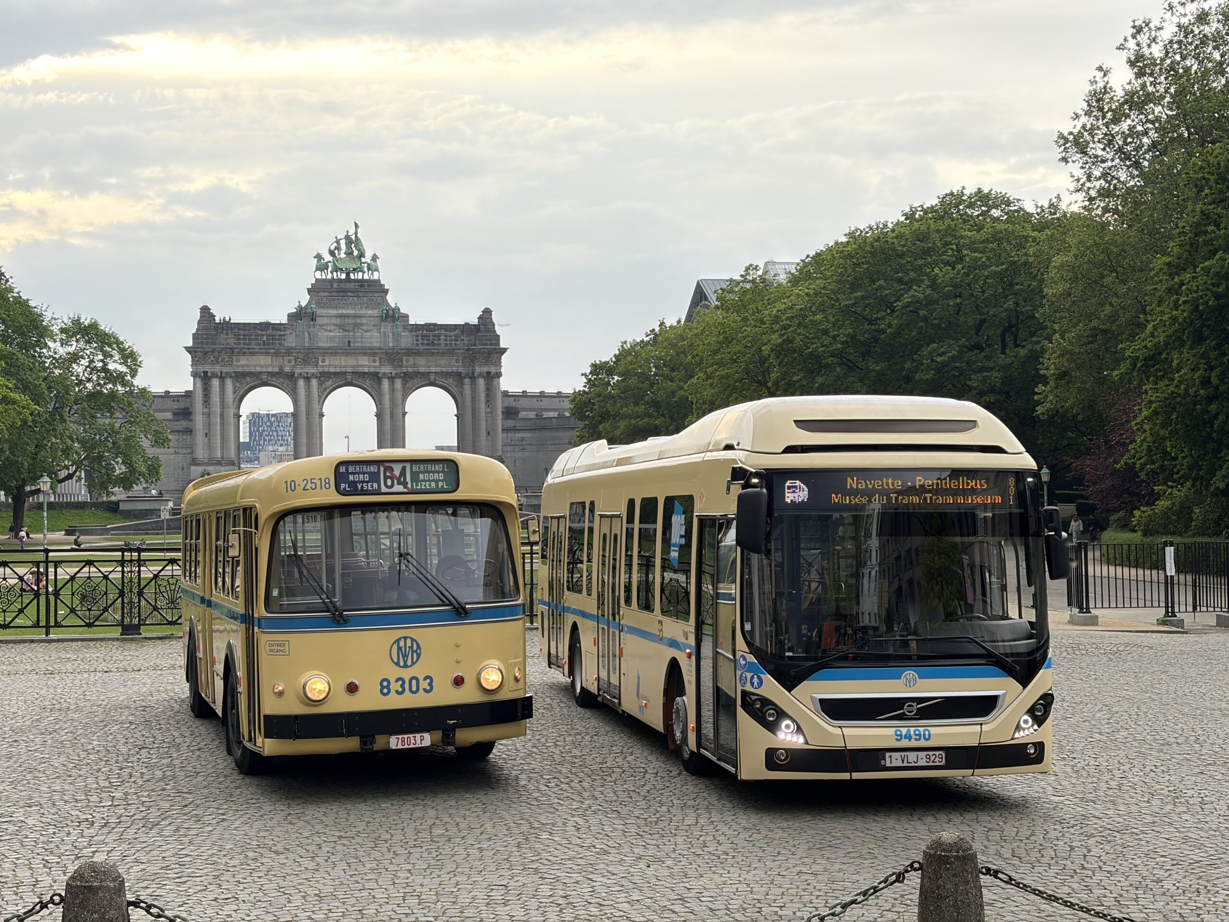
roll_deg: +0.9
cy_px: 461
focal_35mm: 52
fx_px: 1846
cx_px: 614
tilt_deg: +1.3
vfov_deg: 28.0
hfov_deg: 36.8
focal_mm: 5.96
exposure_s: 1/184
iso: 40
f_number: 1.6
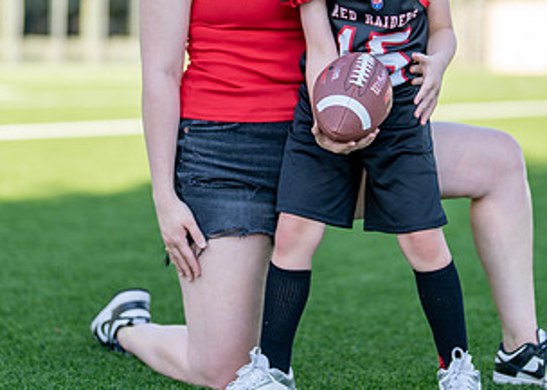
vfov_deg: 14.2
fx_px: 1553
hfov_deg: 20.0
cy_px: 77
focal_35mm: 100
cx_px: 326
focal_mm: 50
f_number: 1.2
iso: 100
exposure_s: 1/2000
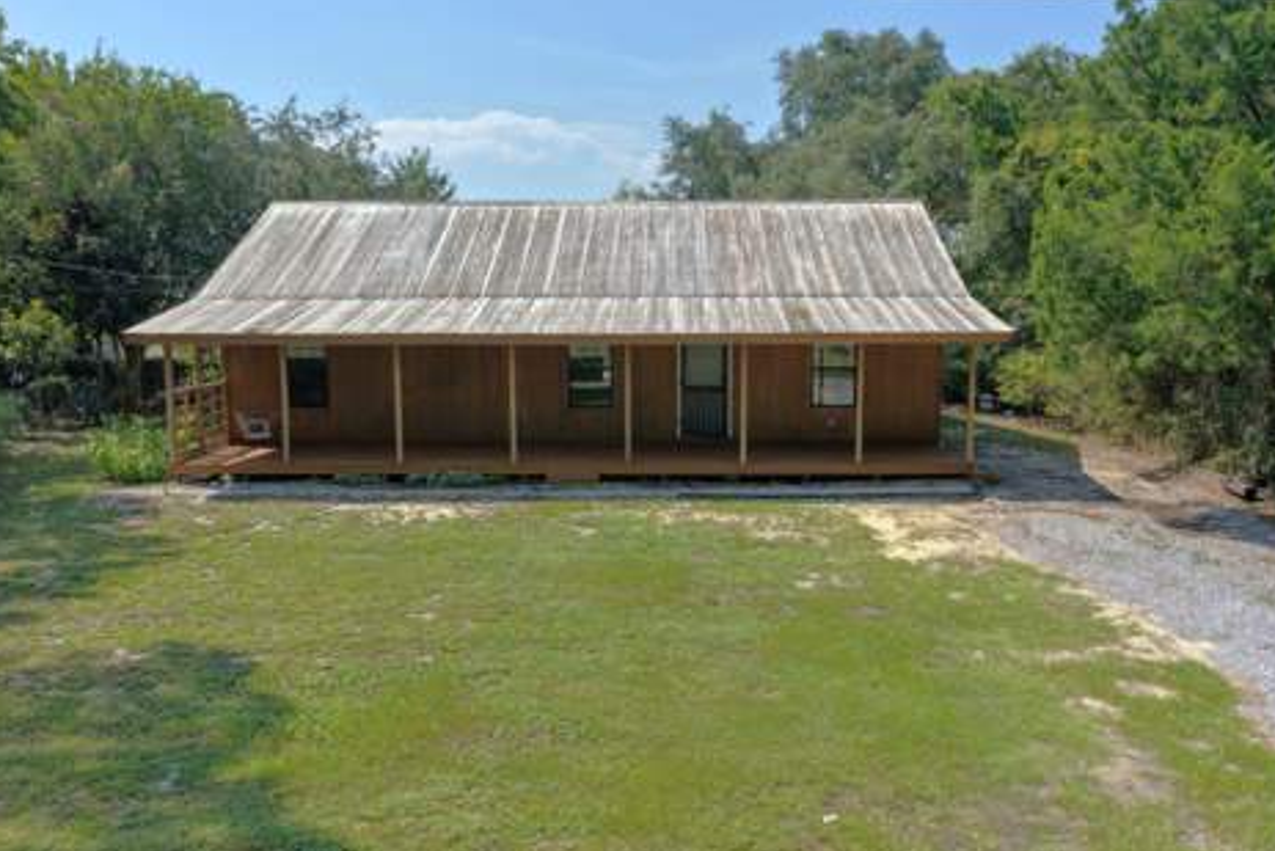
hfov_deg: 63.6
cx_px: 647
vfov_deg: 45.0
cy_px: 430
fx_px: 1027
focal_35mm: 29
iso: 320
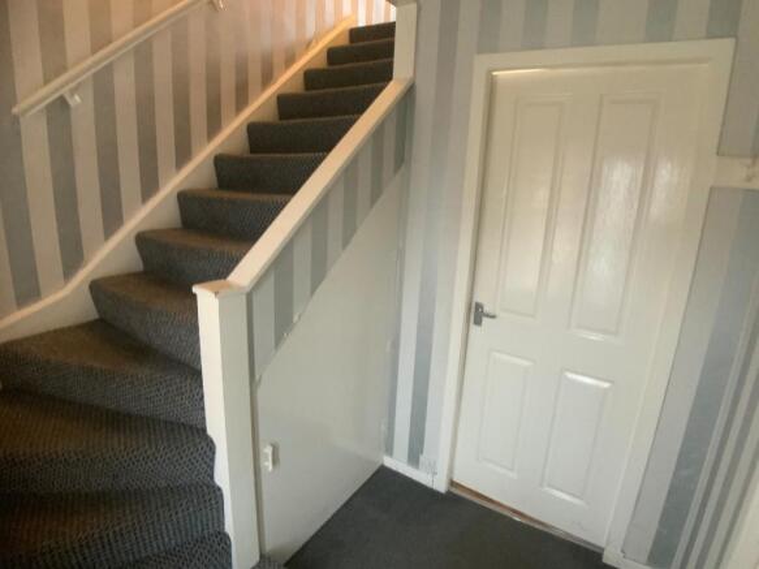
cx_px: 380
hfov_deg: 61.7
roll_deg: -1.8
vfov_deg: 48.2
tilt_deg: -13.6
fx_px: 636
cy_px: 284
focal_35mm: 29
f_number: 1.8
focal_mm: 3
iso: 320
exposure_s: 1/40
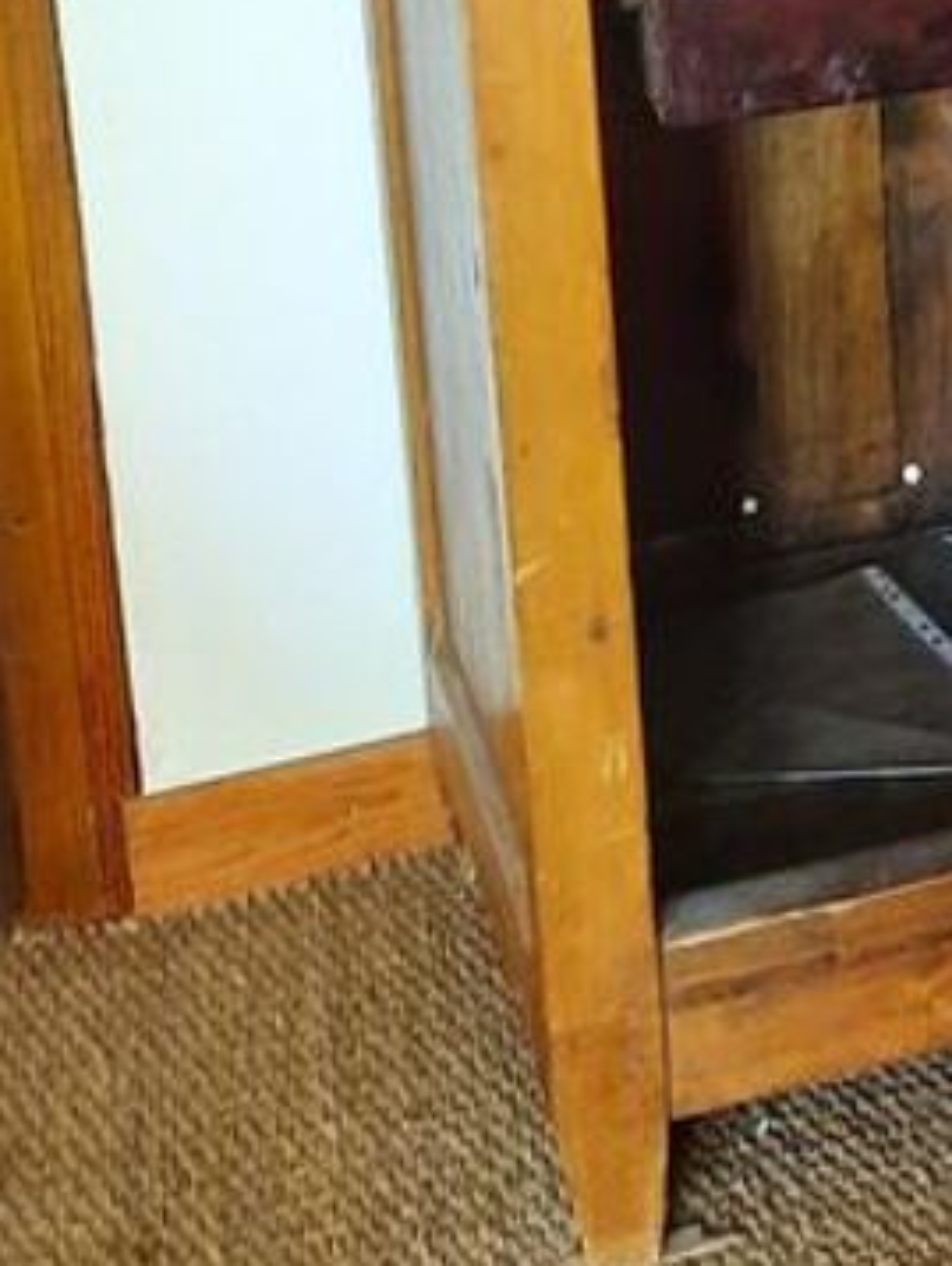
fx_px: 3406
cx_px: 1309
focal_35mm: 93
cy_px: -271
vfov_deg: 19.8
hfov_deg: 15.0
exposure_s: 1/30
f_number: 2
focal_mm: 4.6
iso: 400
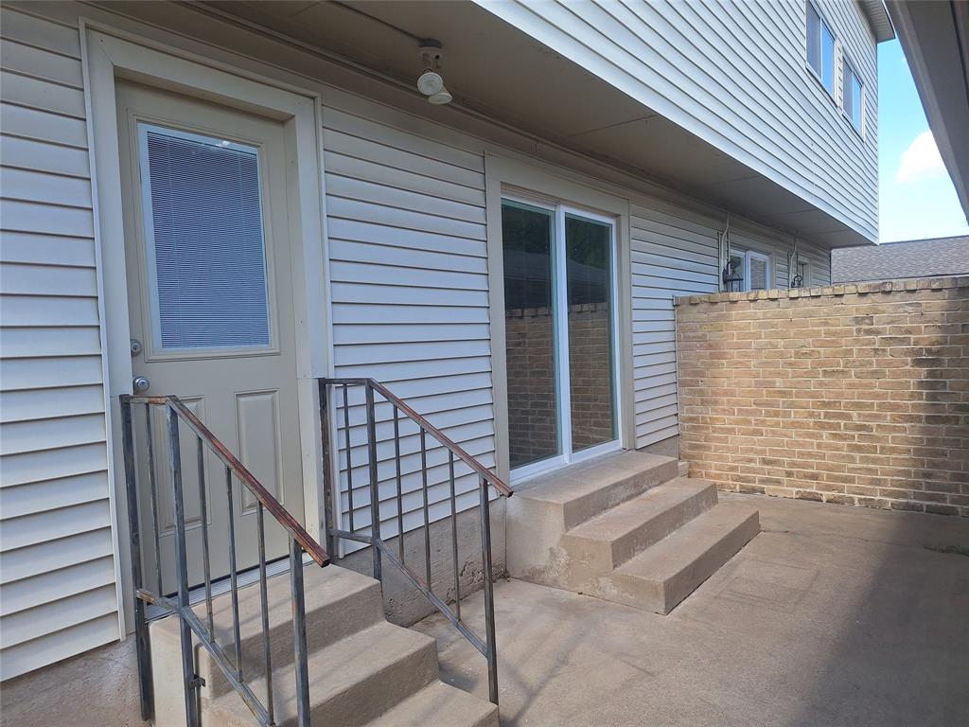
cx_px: 484
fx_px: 644
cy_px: 364
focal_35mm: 23
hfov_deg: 73.9
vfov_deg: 58.9
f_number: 1.8
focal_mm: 5.54
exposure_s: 1/789
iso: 40
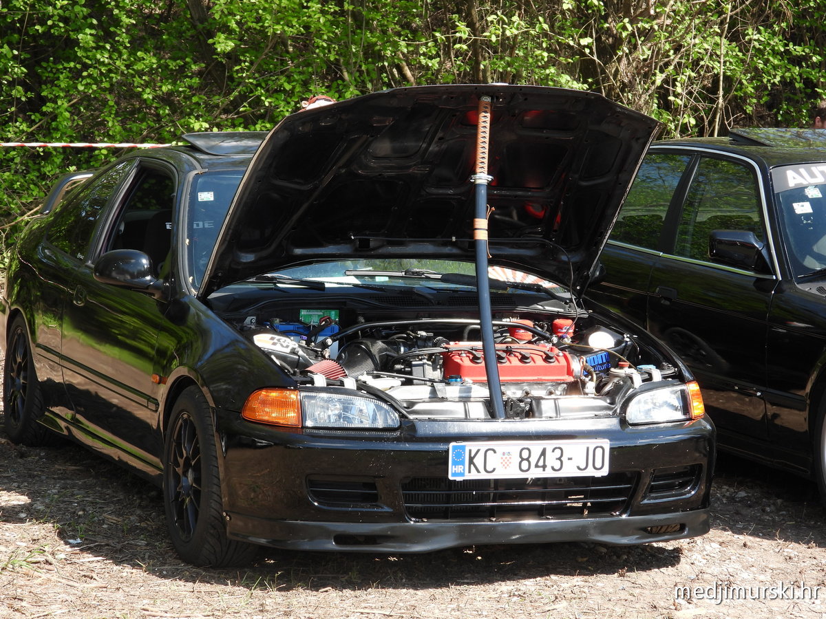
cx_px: 413
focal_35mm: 105
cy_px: 310
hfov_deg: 18.7
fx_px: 2505
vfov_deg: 14.1
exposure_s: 1/320
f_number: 4
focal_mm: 18.9
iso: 100
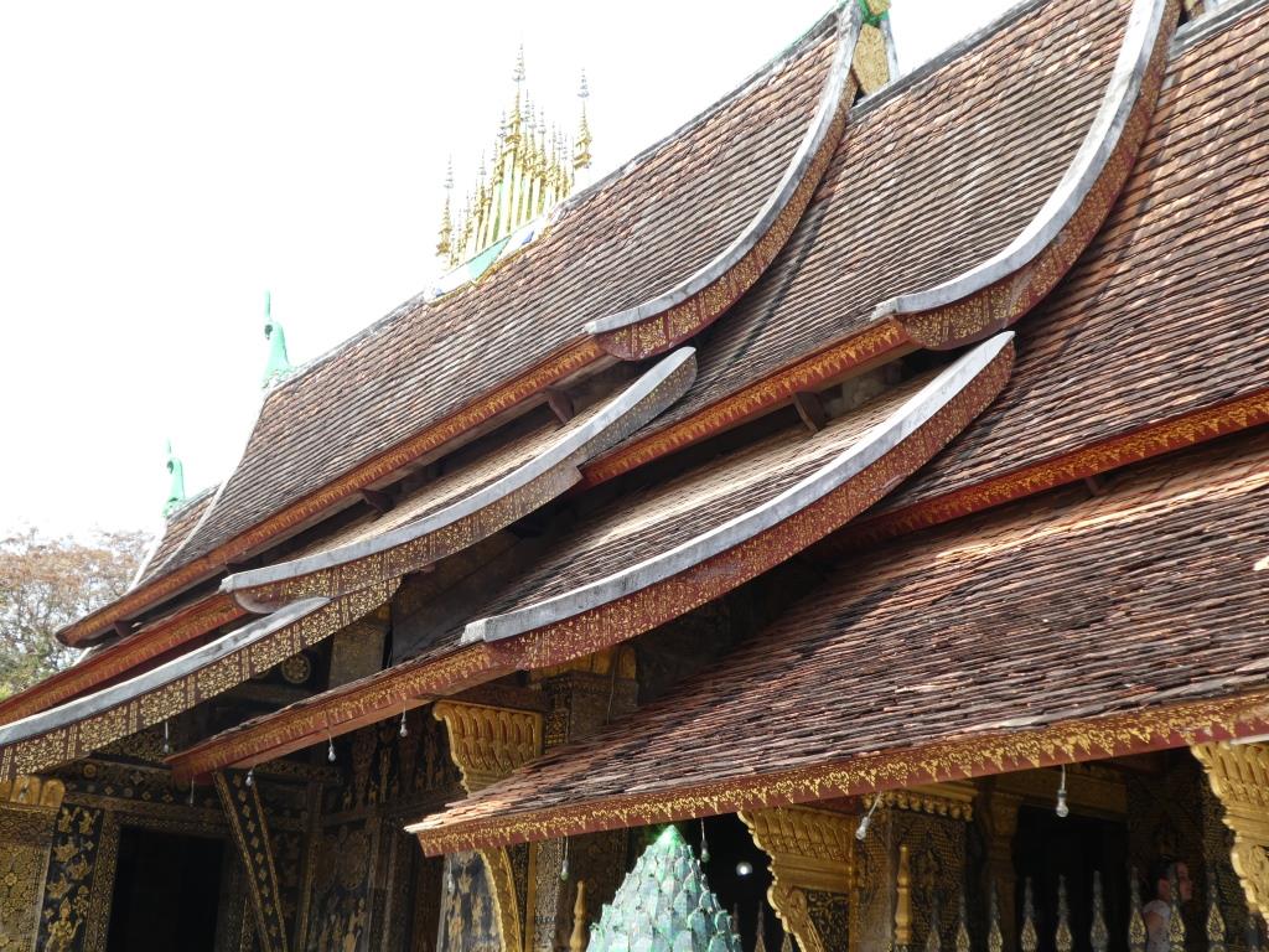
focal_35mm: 47
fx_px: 1723
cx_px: 634
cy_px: 476
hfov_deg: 40.4
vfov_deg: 30.9
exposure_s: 1/160
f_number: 4
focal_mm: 8.4
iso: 80
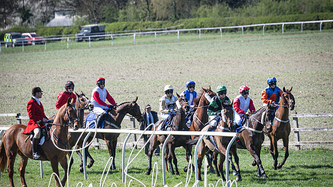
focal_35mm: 423
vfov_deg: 2.9
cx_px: 221
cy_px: 101
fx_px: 3733
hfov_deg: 5.1
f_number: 4
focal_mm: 185
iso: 220
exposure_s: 1/2000
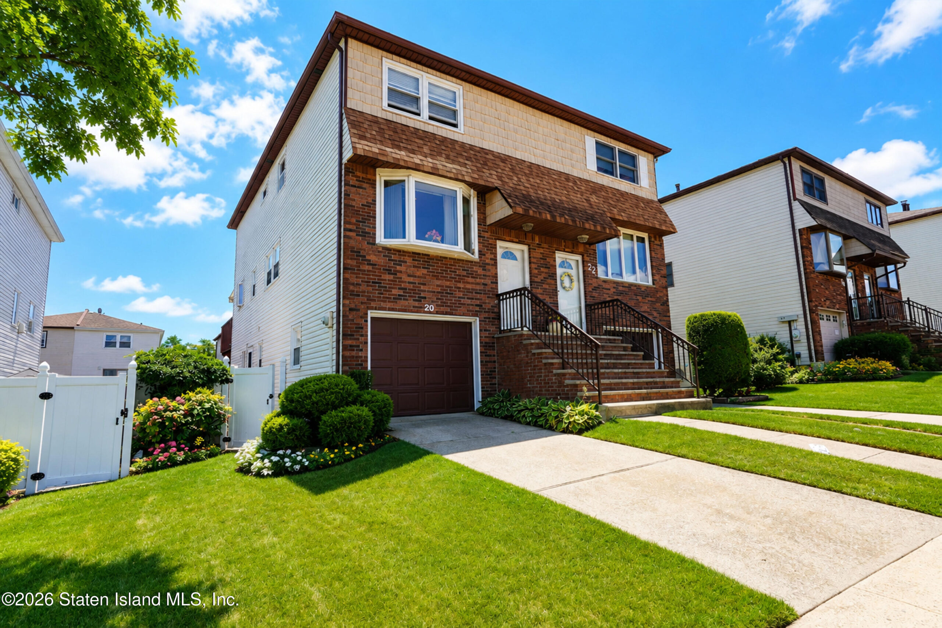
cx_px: 471
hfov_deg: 88.4
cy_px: 314
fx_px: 484
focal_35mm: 18
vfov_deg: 65.9
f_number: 8
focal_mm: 18.5
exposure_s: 1/125
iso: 100
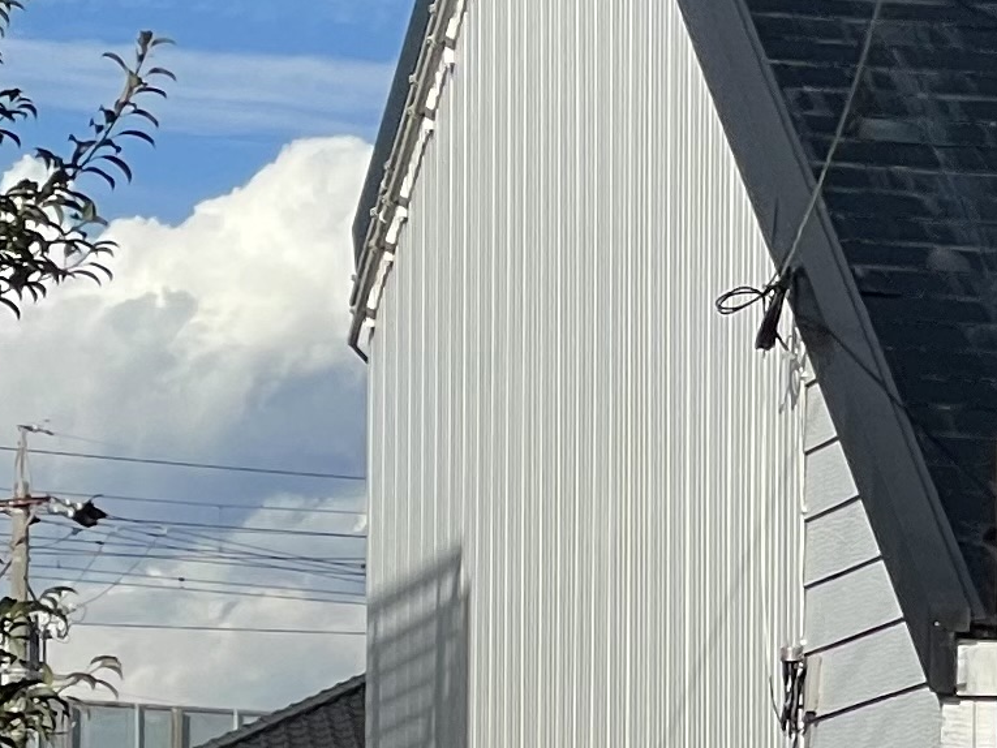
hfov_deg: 6.9
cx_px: 2148
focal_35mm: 274
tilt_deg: +1.8
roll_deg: +0.5
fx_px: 7893
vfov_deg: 5.4
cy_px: 988
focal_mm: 6
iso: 25
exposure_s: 1/2519
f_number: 2
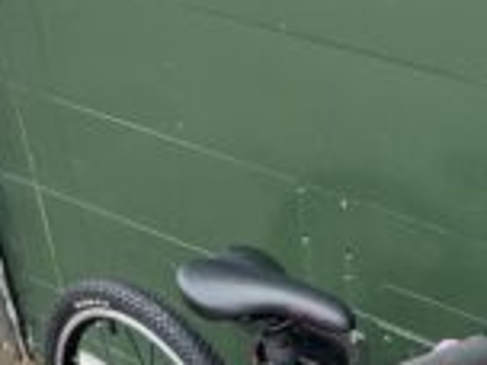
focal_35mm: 82
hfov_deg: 22.9
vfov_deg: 16.3
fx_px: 1154
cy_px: 557
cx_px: 490
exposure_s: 1/165
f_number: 1.6
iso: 40
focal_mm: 5.1
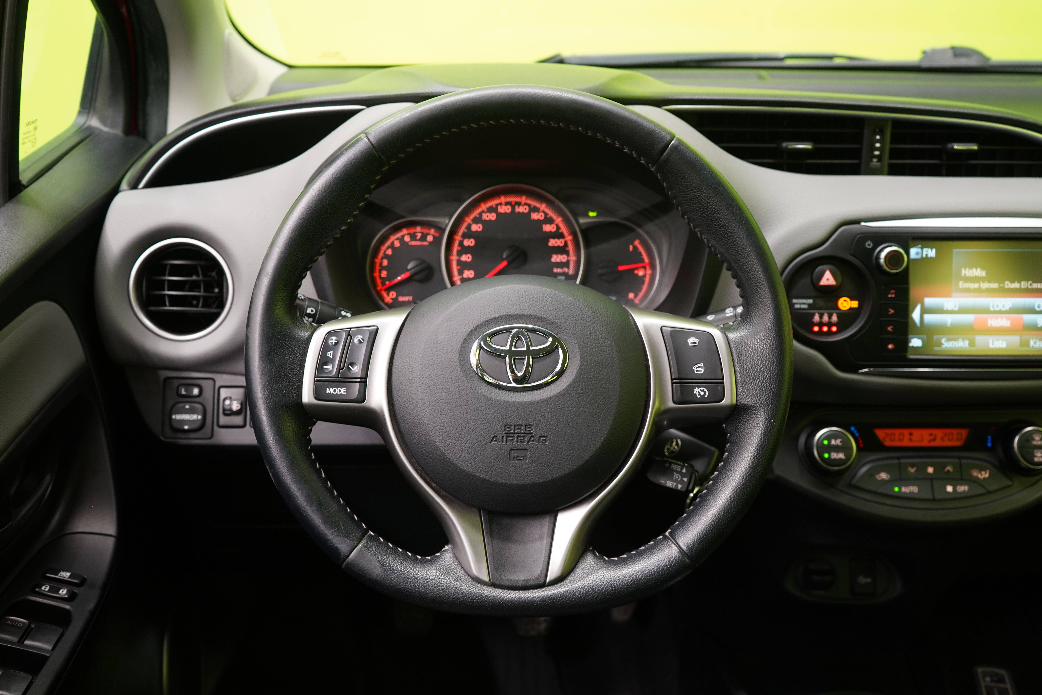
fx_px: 955
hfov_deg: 57.2
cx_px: 521
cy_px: 348
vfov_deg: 40.0
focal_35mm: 33
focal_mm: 33
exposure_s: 1/20
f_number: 5
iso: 1250
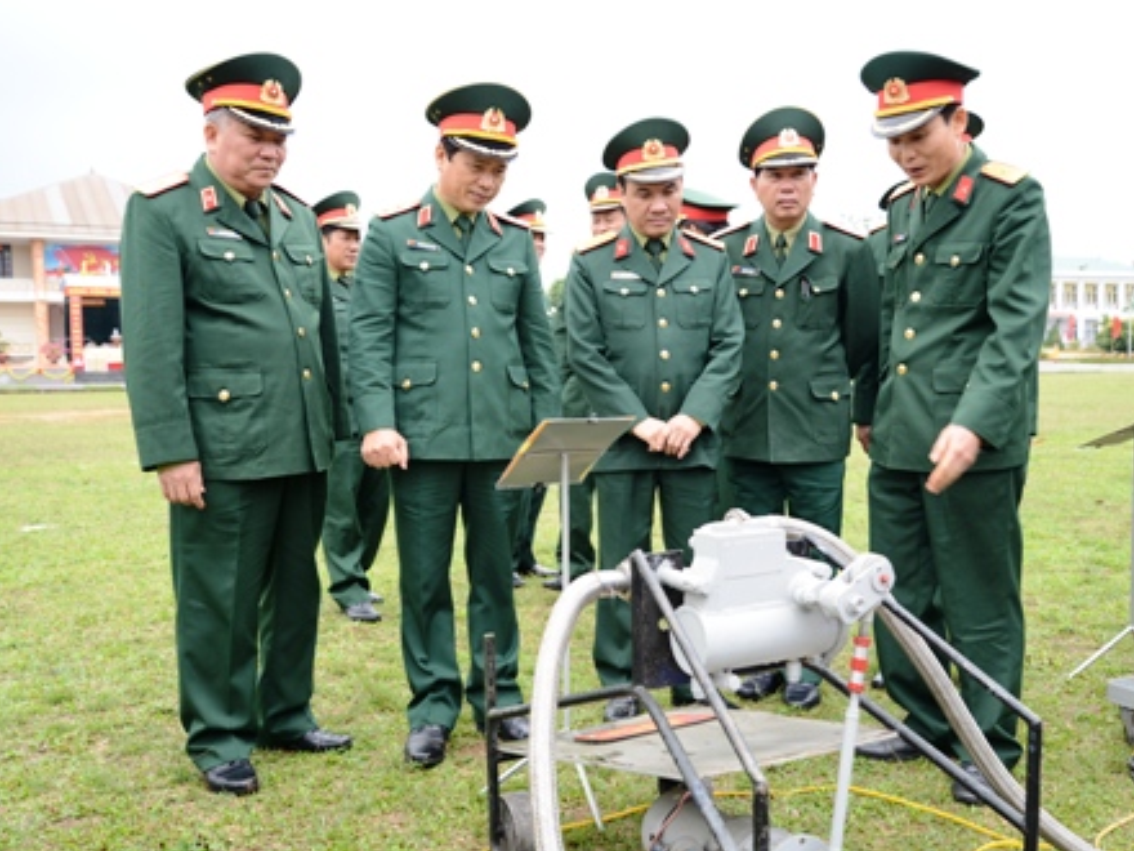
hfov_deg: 52.6
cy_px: 423
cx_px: 595
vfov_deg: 40.7
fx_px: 1147
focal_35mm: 35
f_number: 5
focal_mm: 32
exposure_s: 1/100
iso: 200
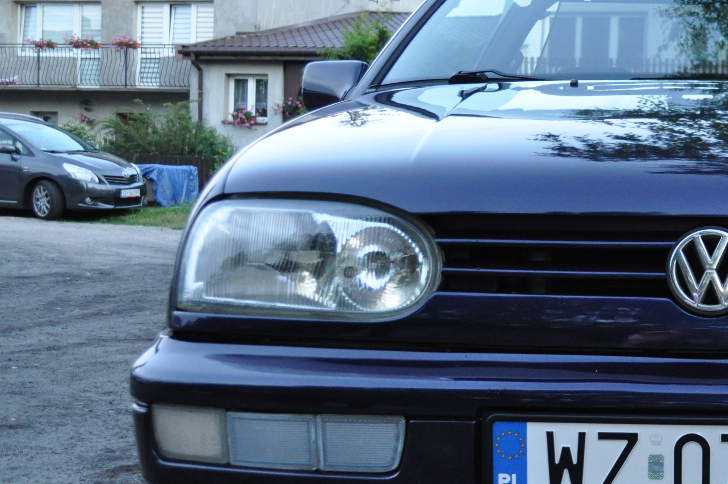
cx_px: 701
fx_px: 1313
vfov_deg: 20.9
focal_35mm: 65
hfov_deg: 29.3
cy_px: 274
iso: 1600
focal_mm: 22
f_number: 4
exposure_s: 1/30
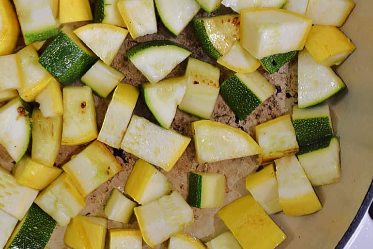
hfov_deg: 25.6
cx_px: 84
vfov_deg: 17.4
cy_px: 72
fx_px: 808
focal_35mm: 78
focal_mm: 50
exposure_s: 1/40
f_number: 7.1
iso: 1600
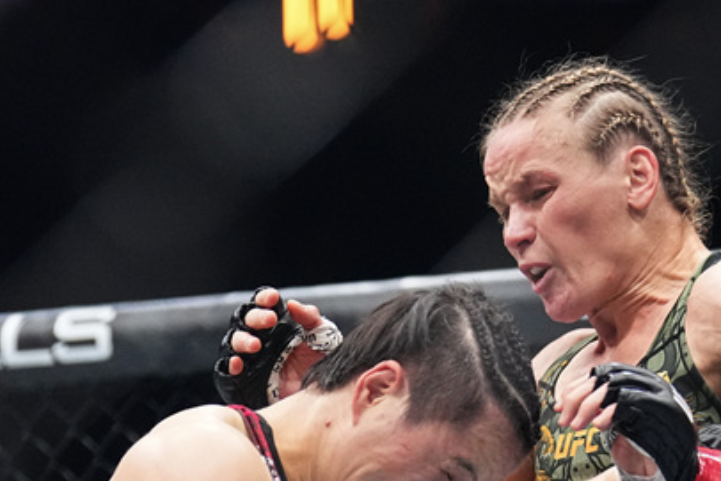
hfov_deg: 7.2
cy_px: 627
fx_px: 5750
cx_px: 476
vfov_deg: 4.8
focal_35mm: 287
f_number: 2.8
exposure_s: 1/1600
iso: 4000
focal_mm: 108
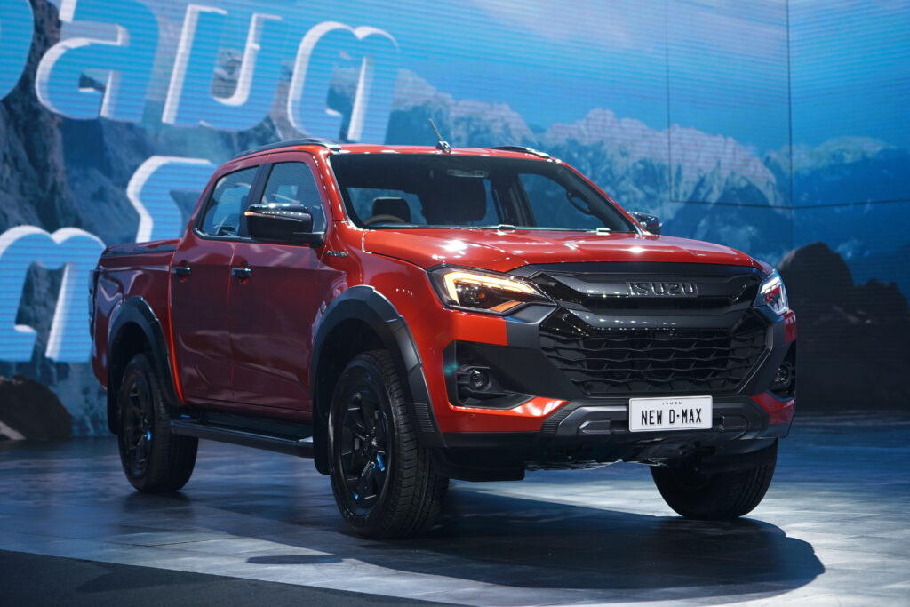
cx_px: 455
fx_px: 1947
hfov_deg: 26.3
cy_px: 304
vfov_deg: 17.7
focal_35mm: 77
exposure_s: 1/250
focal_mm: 77
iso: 800
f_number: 4
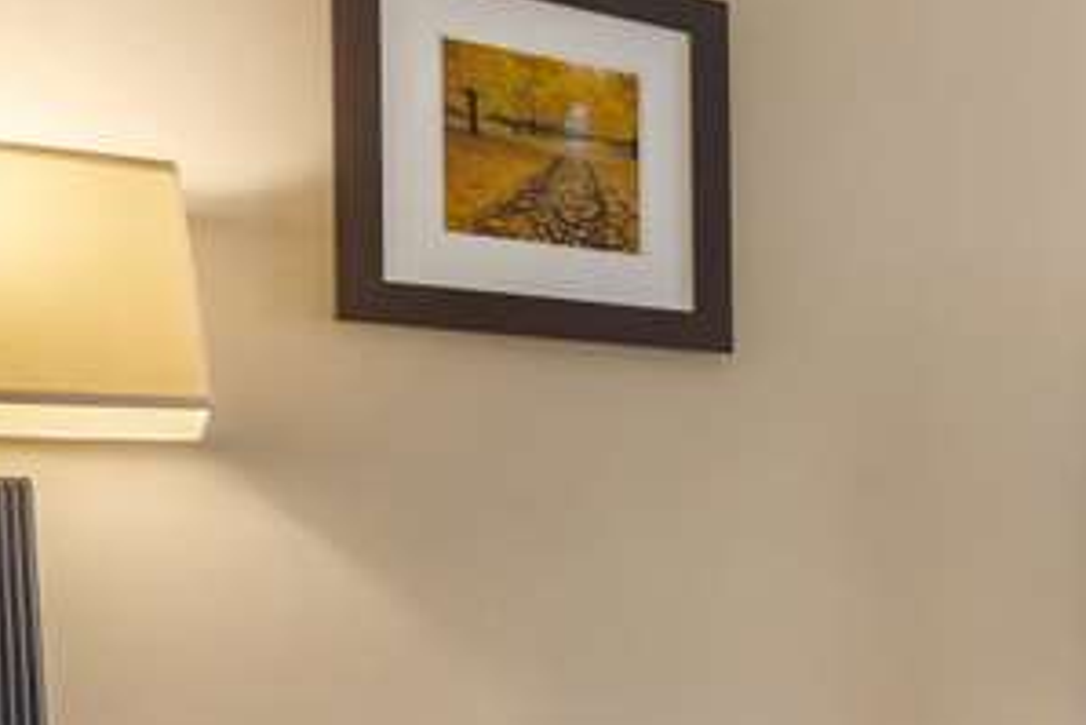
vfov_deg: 27.5
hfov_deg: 35.1
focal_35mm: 48
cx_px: 1204
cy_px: 587
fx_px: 1449
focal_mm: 14
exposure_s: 1
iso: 200
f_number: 9
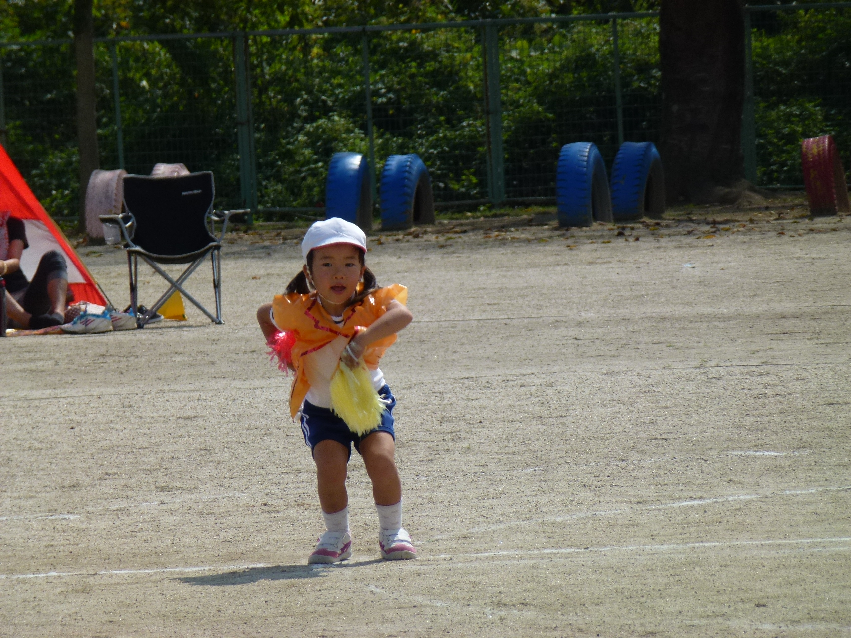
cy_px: 319
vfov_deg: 3.9
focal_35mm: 384
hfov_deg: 5.2
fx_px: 9440
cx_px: 426
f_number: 5.9
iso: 100
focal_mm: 68.8
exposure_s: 1/800
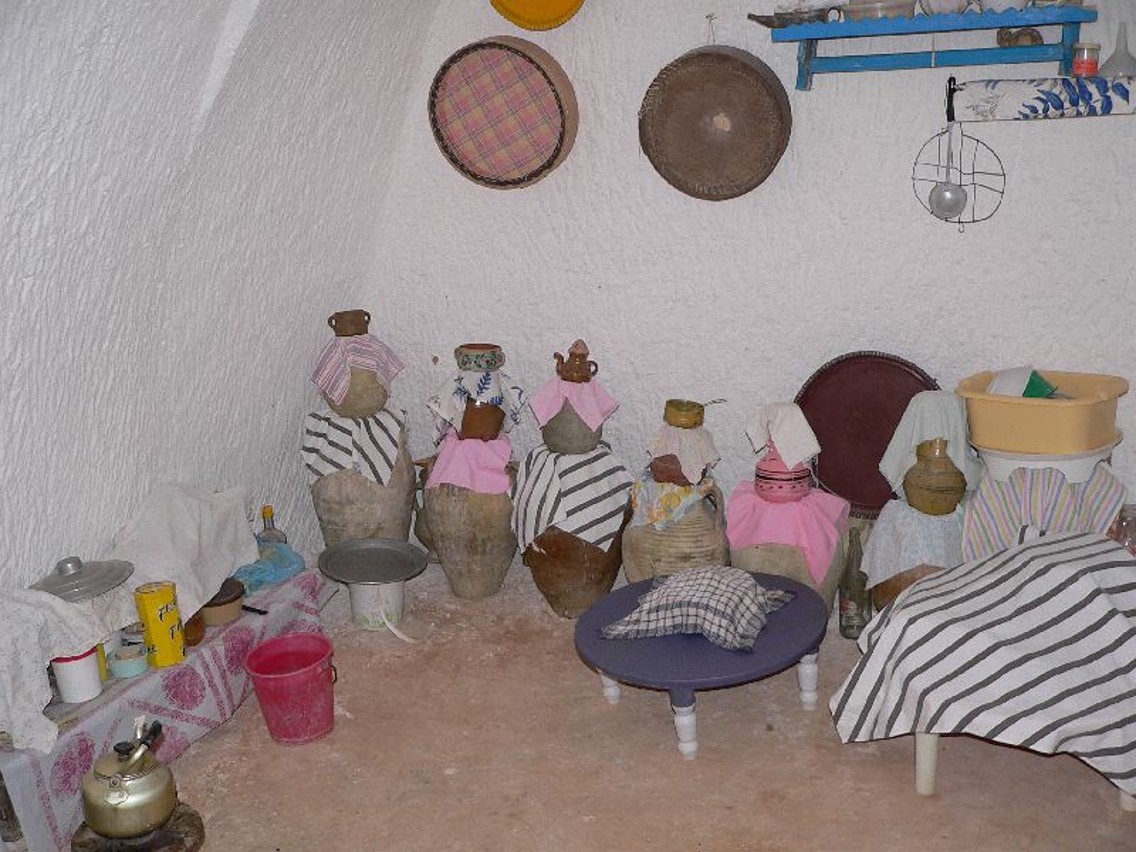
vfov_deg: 39.7
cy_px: 426
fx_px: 1181
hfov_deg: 51.4
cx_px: 568
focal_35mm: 36
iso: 80
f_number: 2.8
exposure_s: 1/60
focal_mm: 6
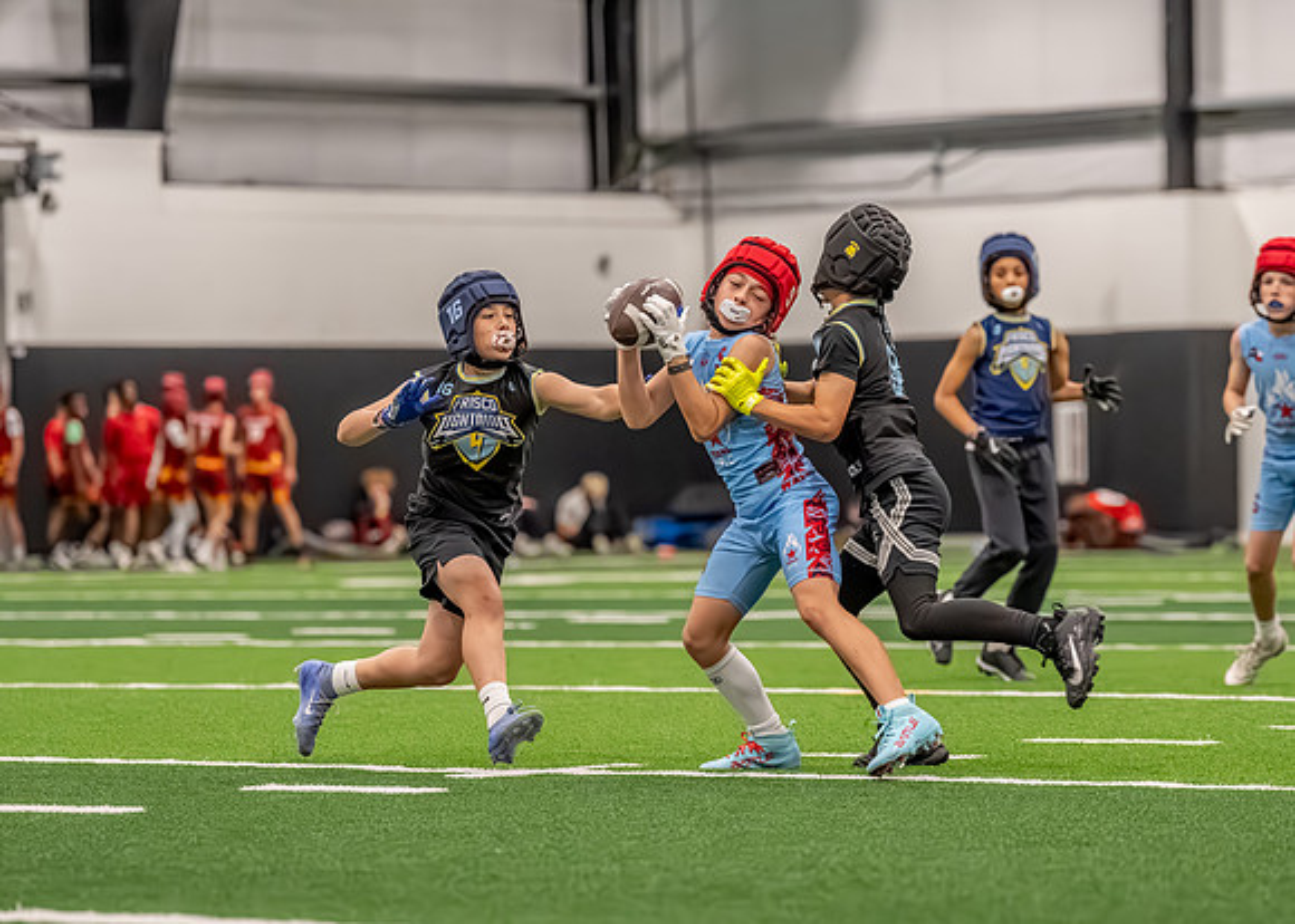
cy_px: 491
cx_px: 734
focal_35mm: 196
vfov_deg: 7.3
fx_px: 7223
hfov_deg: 10.2
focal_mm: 127
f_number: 2.8
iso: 6400
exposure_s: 1/1000
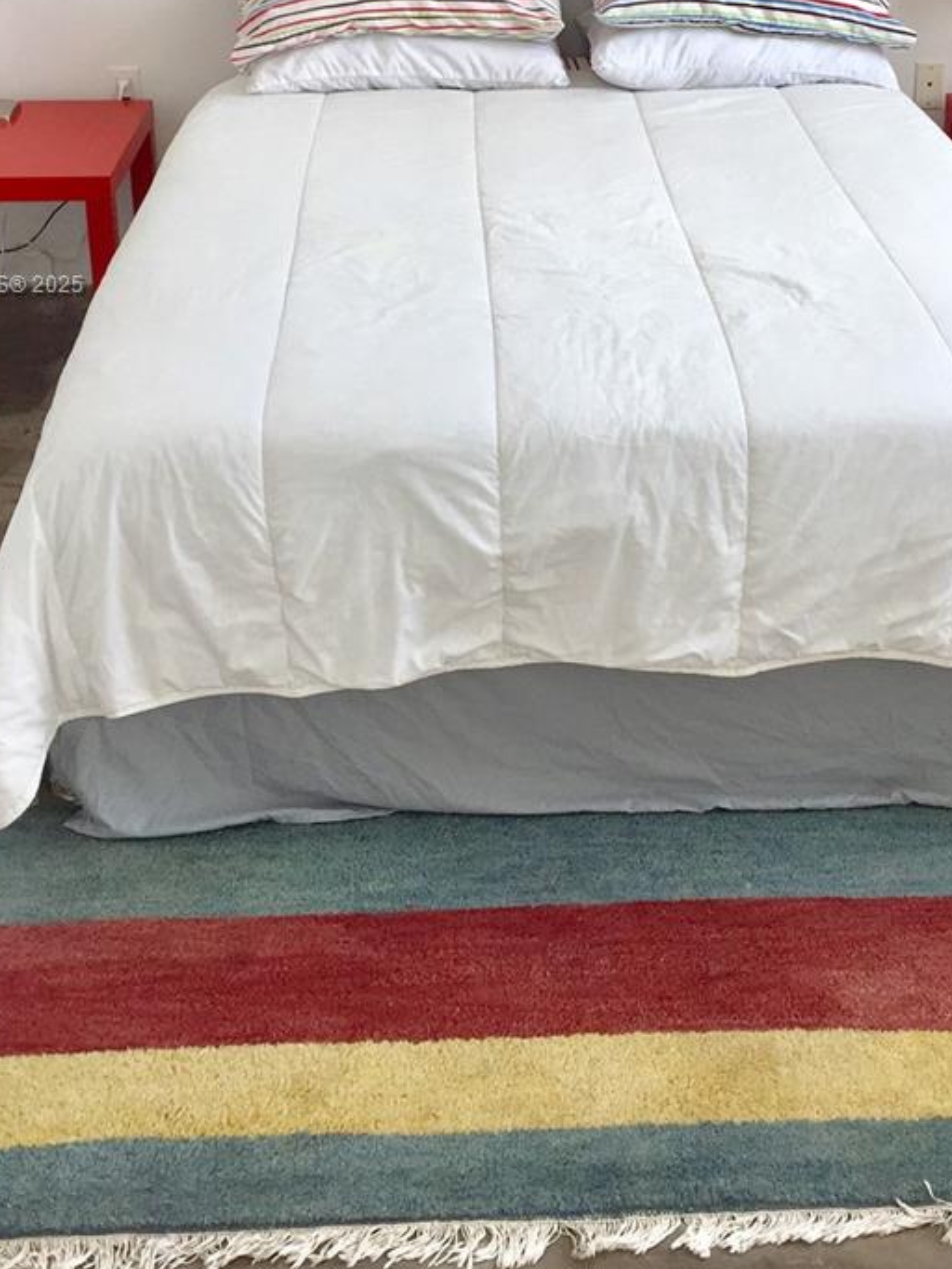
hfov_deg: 28.5
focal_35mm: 51
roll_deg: -0.2
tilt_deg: -20.5
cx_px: 580
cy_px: 287
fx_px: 1869
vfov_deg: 36.4
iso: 50
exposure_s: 1/120
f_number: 2.2
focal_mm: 4.15
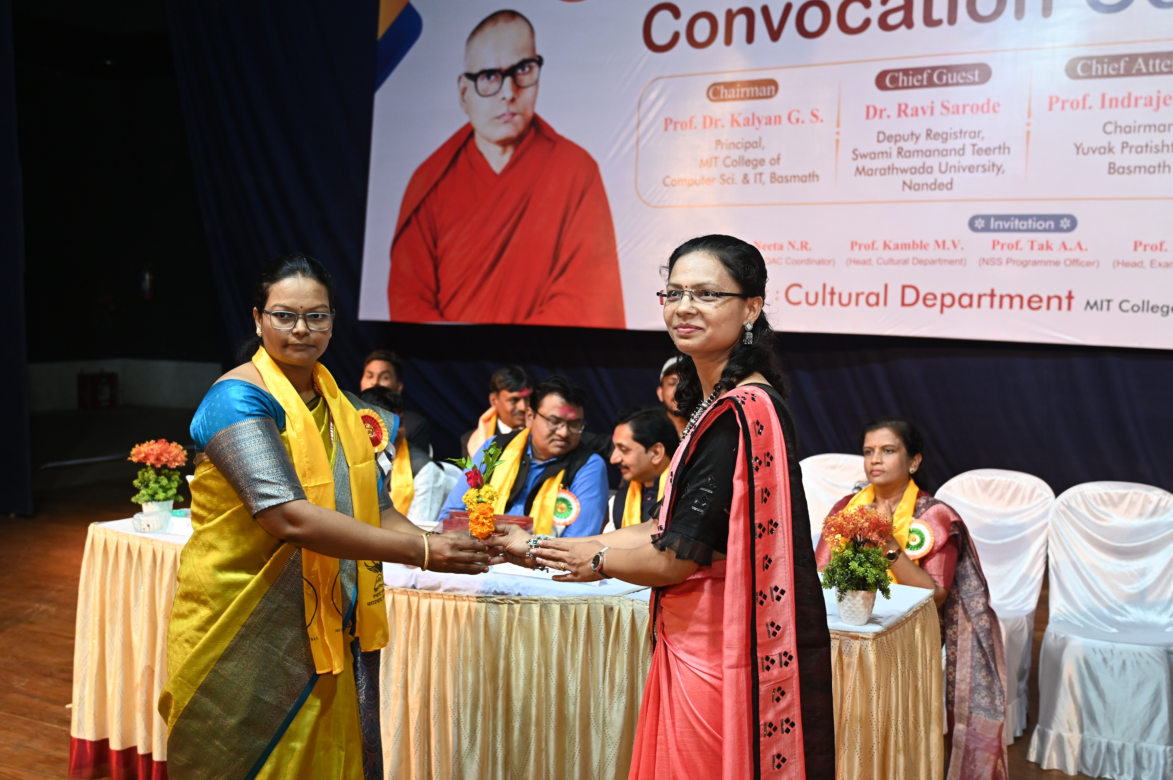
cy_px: 390
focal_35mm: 38
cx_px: 586
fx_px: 1237
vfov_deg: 35.0
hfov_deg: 50.7
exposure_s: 1/125
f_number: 4
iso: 1250
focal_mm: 38
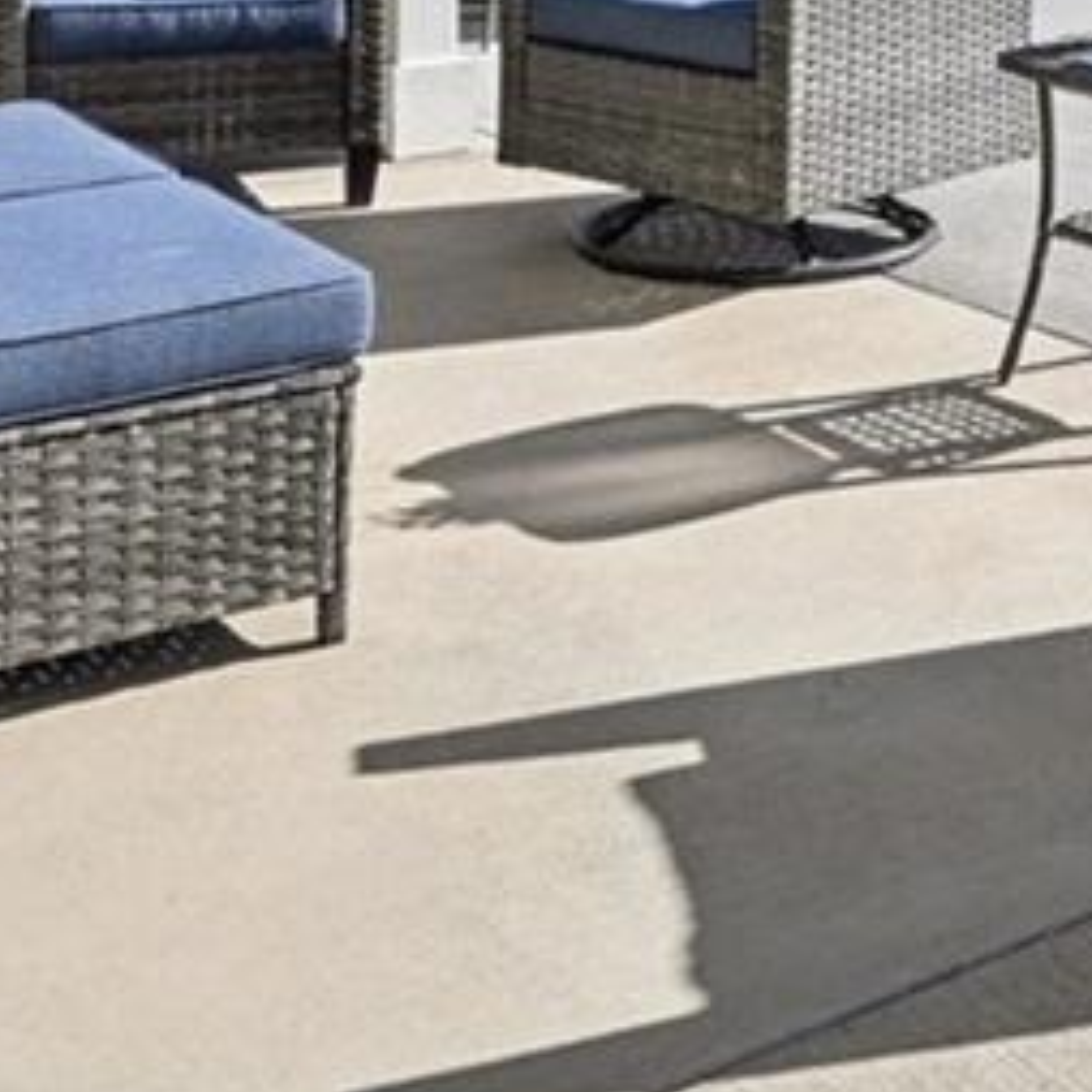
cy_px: -499
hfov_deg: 22.3
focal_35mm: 75
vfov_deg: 20.2
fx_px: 2677
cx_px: 1053
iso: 64
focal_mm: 14
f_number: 13
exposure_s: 1/60
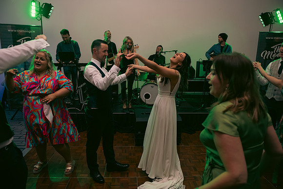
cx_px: 142
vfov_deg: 53.2
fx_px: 189
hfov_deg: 73.7
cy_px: 94
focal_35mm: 24
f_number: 3.5
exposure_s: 1/160
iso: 800
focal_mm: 24
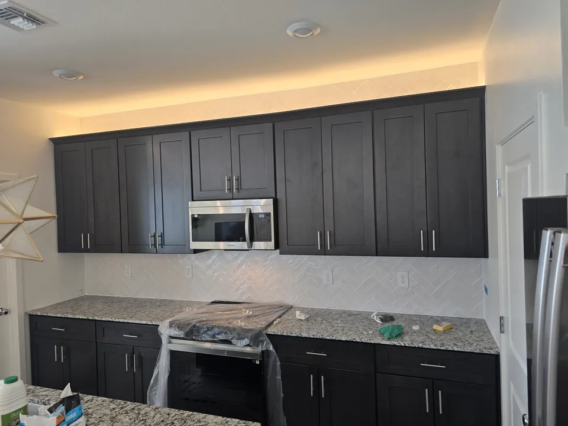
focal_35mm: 23
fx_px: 377
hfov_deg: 73.9
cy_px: 213
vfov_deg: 58.9
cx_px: 284
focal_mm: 6.3
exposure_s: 1/53
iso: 80
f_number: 1.7
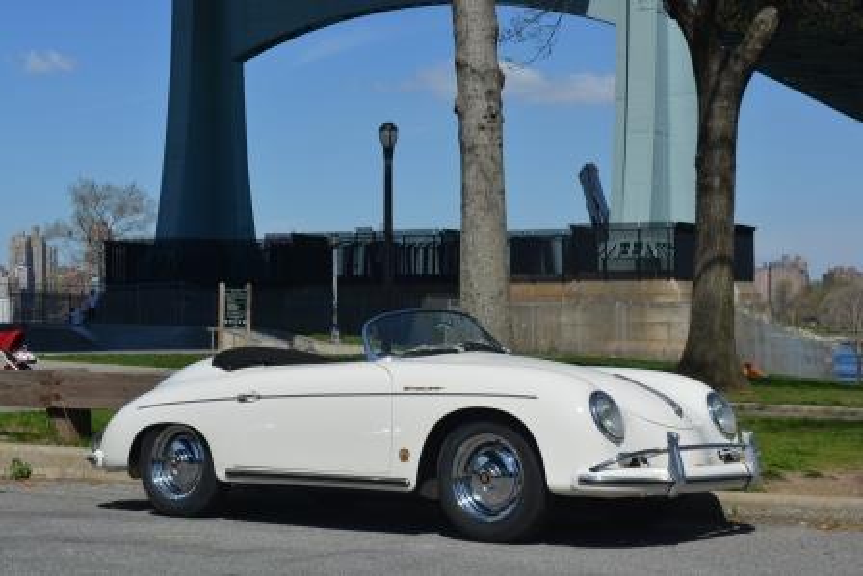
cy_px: 288
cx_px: 432
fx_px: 1619
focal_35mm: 68
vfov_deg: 20.2
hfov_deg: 29.9
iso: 100
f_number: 9
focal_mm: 45
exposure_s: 1/320
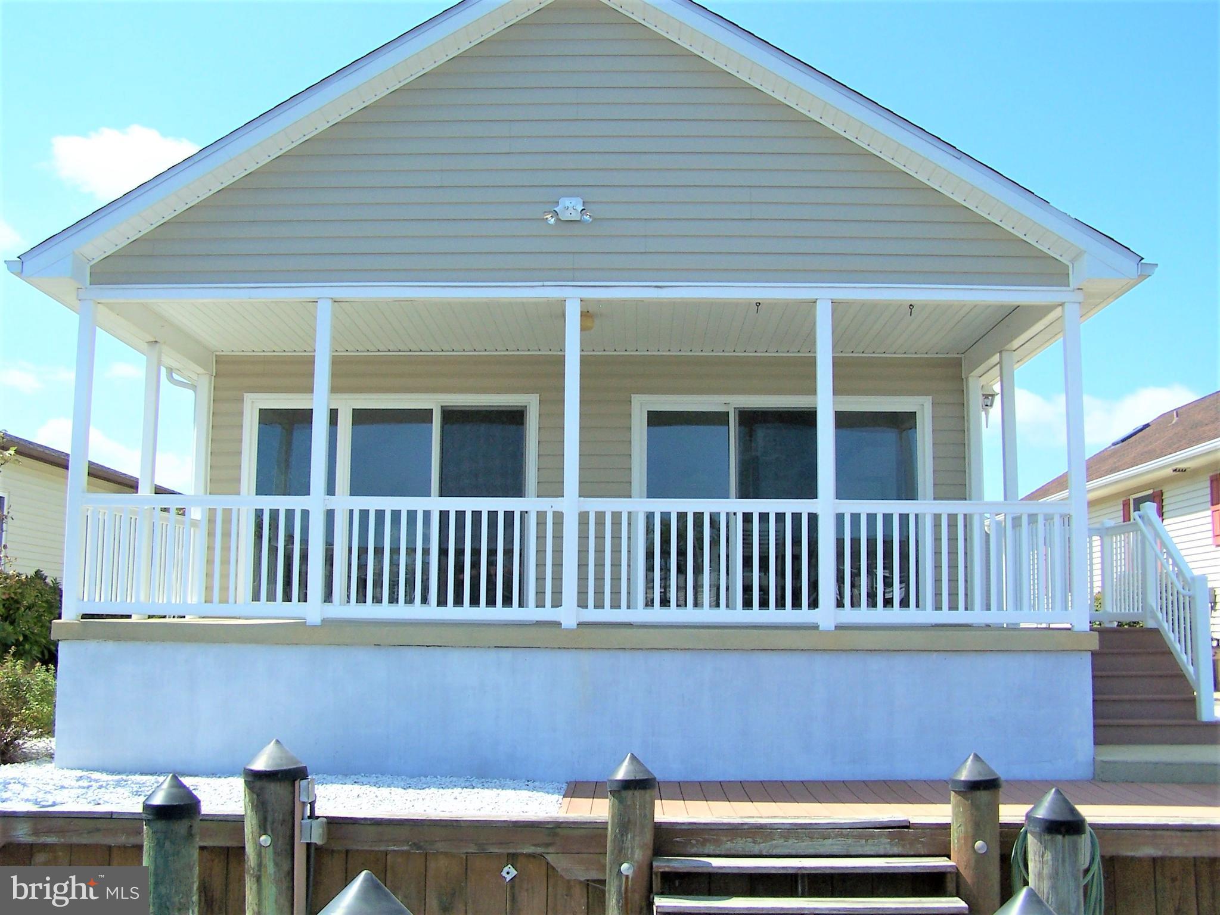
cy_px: 458
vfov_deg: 37.7
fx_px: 1340
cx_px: 610
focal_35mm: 38
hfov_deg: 49.0
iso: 80
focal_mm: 6.3
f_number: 4
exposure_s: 1/750
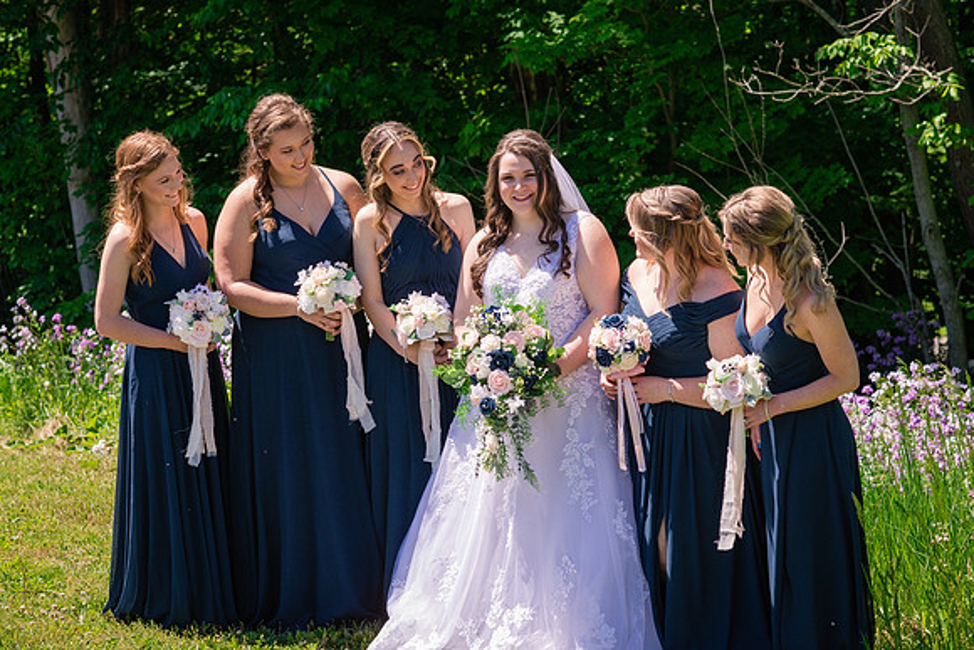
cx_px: 530
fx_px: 2576
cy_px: 328
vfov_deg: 14.4
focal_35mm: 95
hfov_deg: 21.4
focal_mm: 85
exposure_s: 1/800
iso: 200
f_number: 5
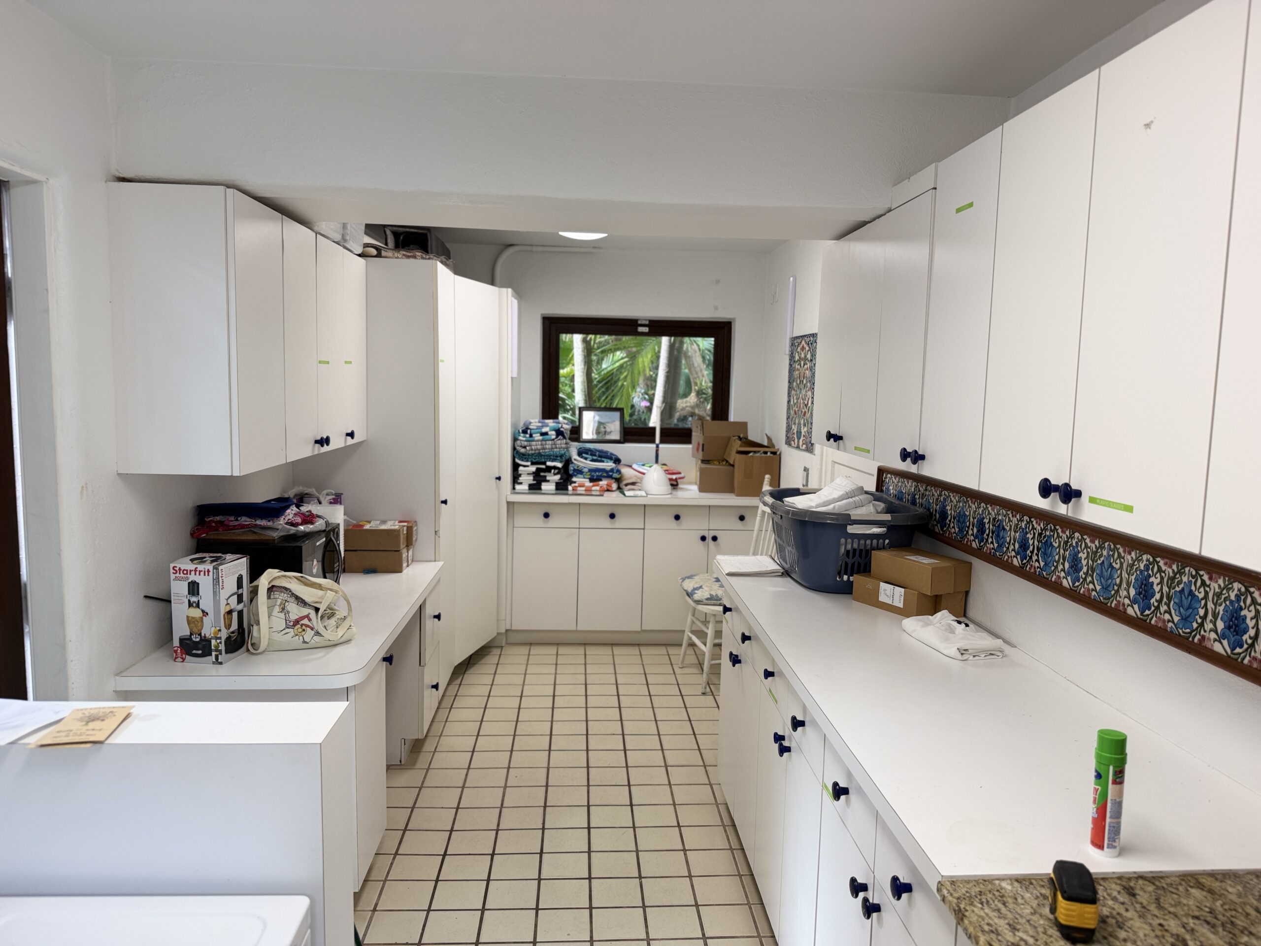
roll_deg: -1.5
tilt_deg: -6.6
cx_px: 630
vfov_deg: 56.8
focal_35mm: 24
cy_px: 473
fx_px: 874
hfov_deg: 71.6
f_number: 1.78
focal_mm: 6.76
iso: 50
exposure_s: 1/126
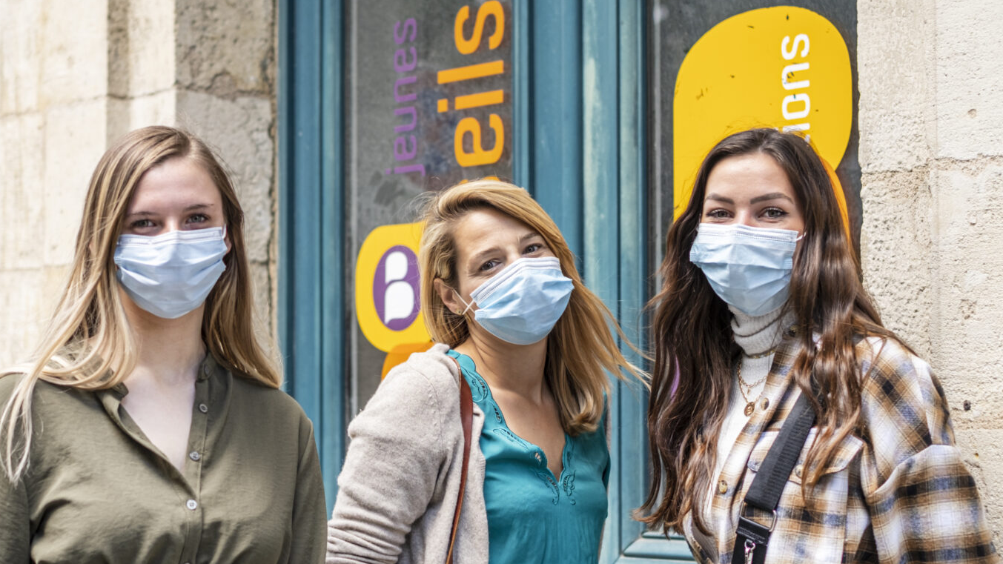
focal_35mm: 84
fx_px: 2234
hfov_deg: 25.3
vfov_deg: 14.4
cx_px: 422
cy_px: 295
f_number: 2
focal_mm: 35
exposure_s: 1/500
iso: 160
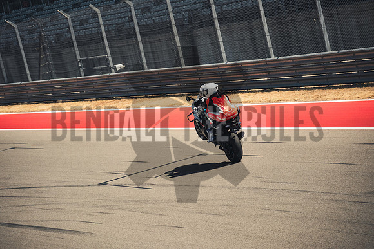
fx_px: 1559
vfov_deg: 9.2
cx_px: 187
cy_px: 124
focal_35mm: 150
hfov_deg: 13.7
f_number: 4.5
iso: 1250
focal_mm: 100
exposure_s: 1/4000
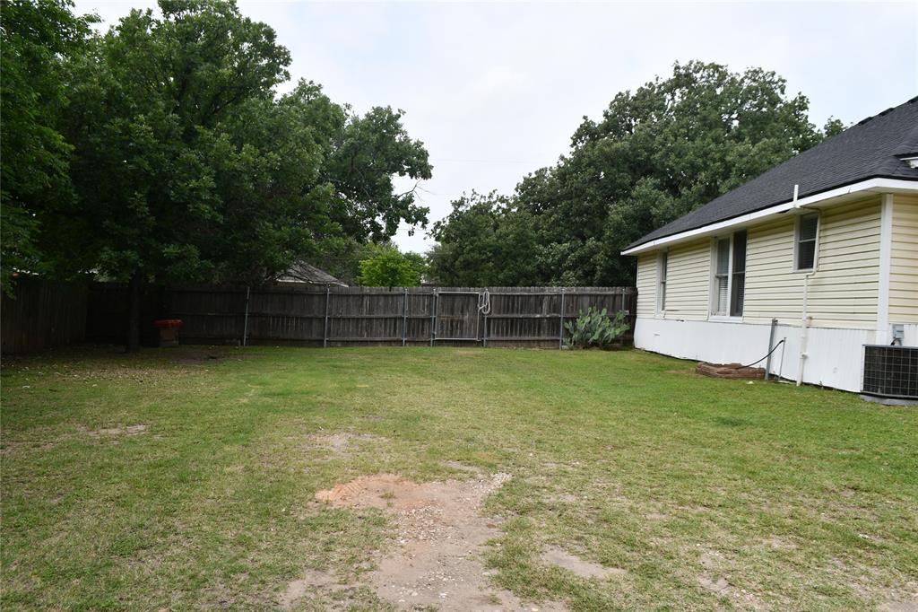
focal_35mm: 27
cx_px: 459
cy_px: 306
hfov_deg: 67.4
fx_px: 688
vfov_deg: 47.9
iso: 100
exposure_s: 1/250
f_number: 8
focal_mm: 18
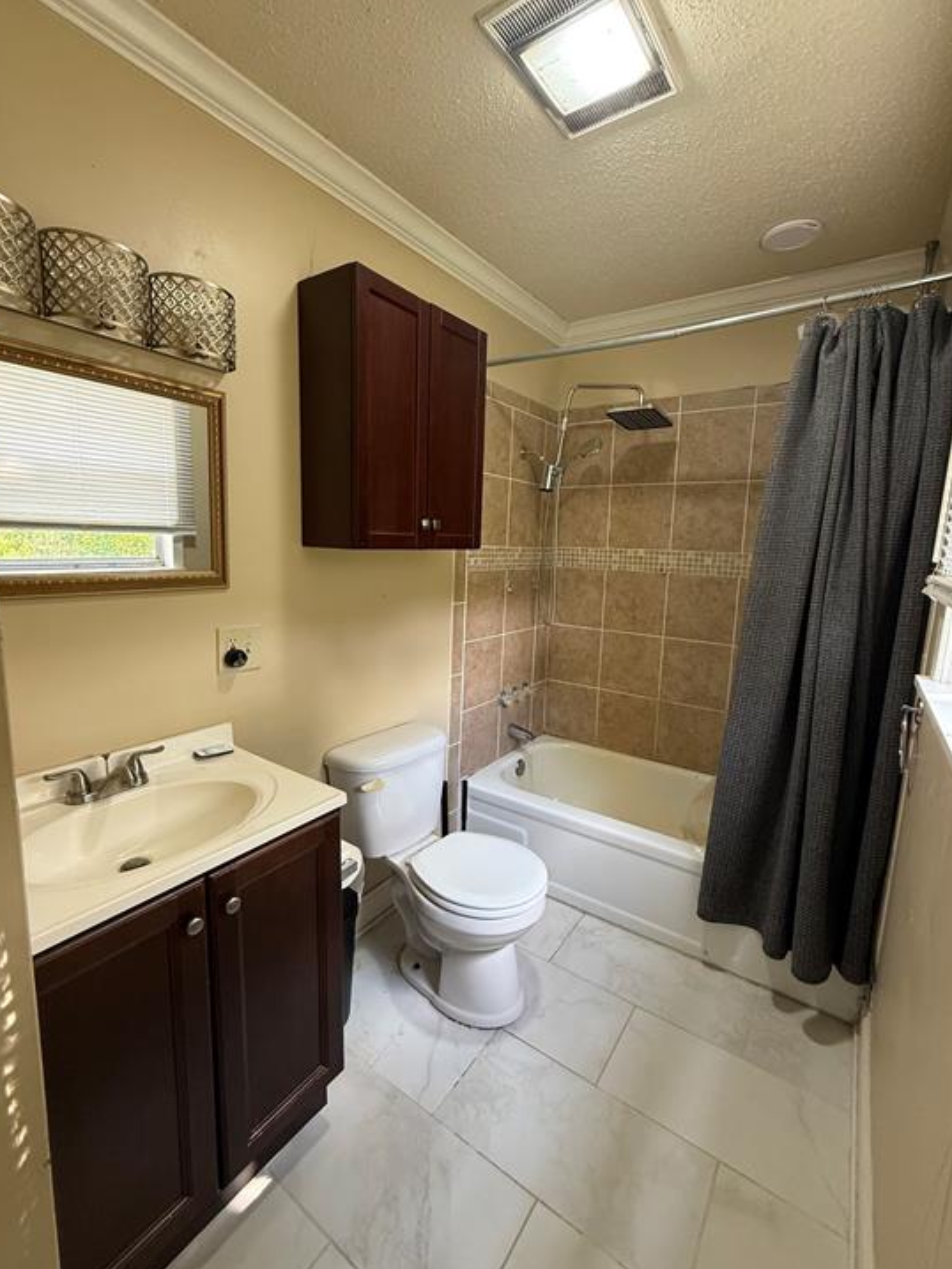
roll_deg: -2.0
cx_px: 488
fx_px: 550
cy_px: 623
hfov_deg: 81.7
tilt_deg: -9.0
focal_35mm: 15
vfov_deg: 98.2
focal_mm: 2.22
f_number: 2.2
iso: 250
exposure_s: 1/60
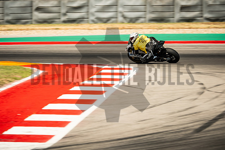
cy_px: 75
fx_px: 2625
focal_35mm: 420
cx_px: 112
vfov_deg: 3.3
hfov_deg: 4.9
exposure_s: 1/160
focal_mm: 280
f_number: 9
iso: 160
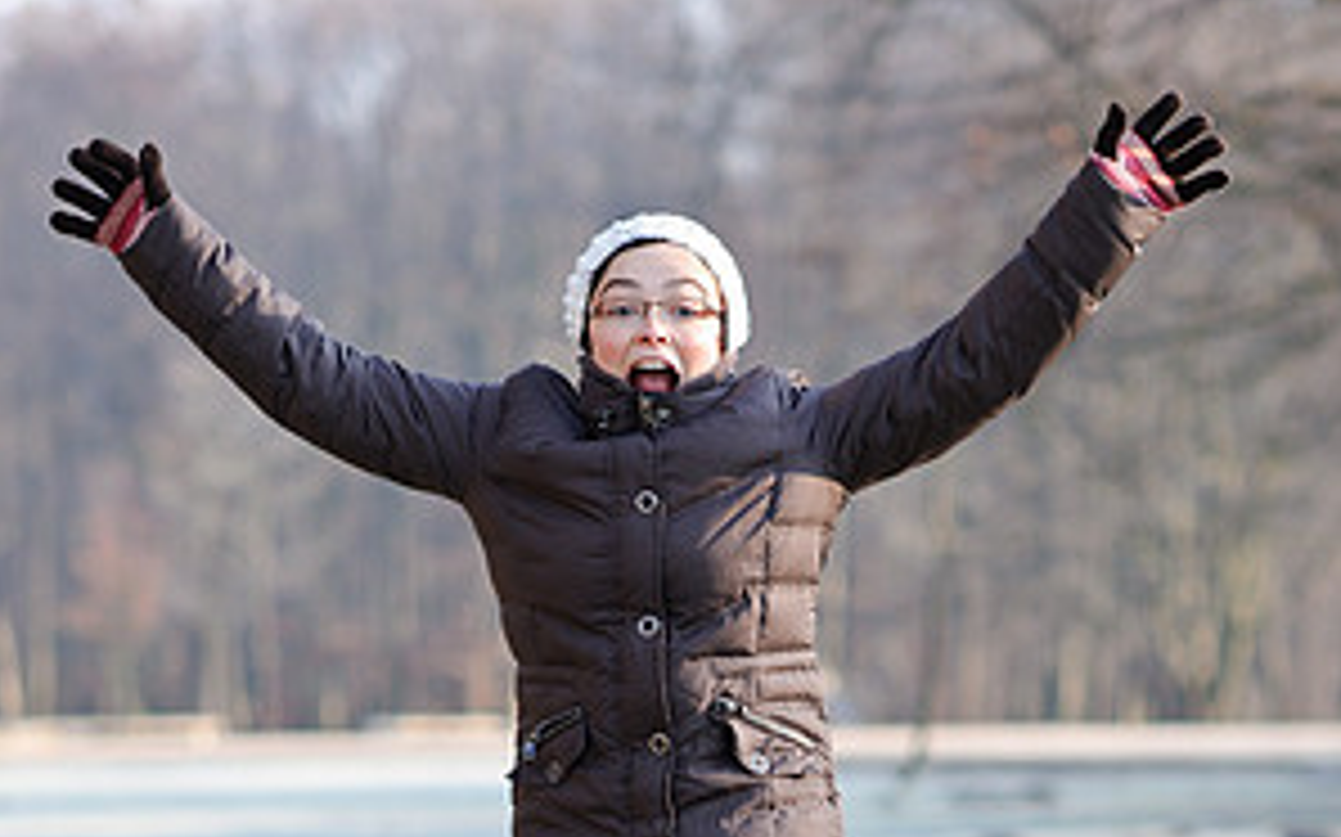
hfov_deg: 16.0
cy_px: 922
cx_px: 670
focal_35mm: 131
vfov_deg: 9.9
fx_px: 4786
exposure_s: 1/1000
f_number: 2.5
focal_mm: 85
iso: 400
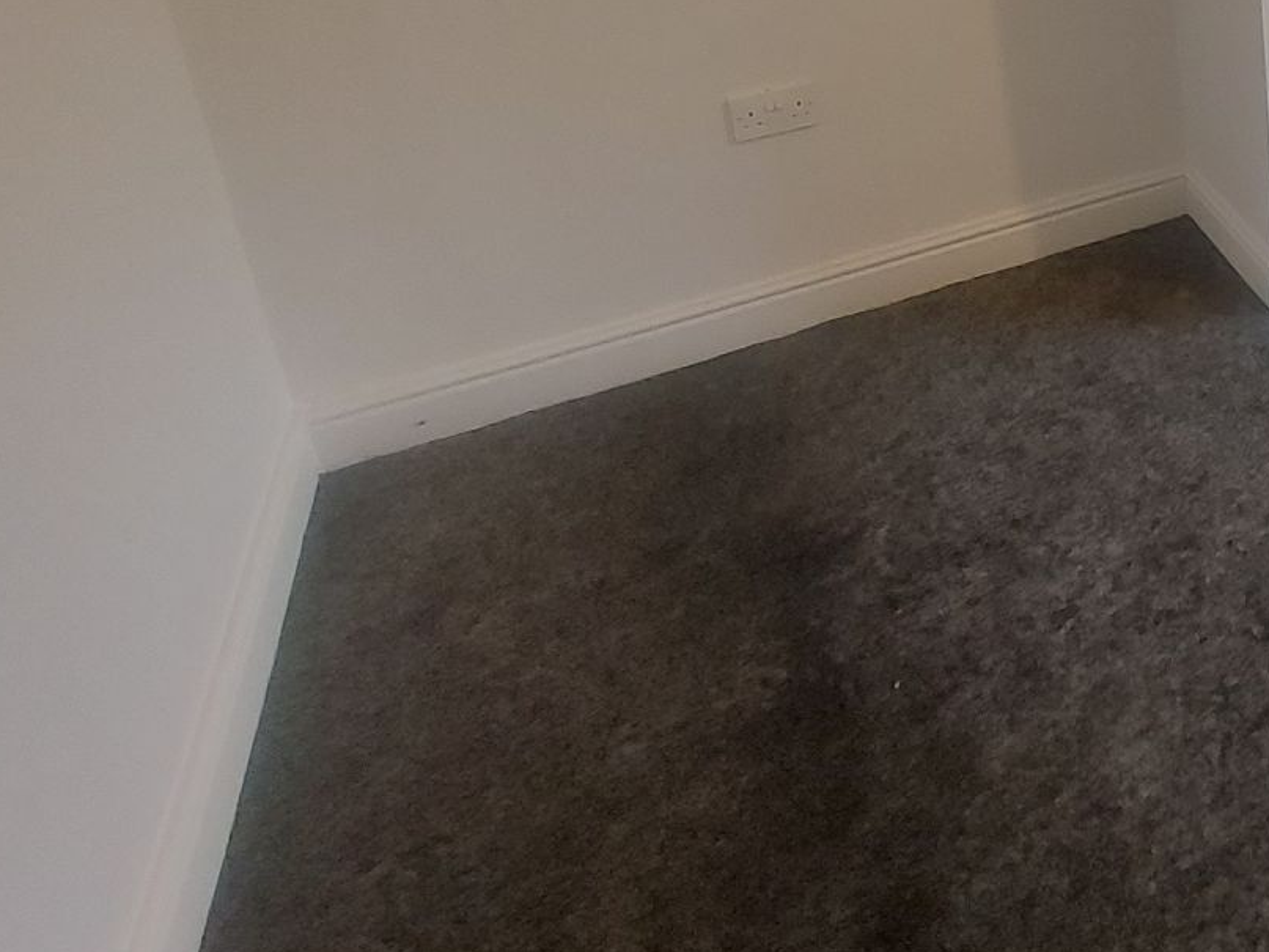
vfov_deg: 36.1
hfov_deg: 40.6
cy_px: -110
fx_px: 1210
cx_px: 1491
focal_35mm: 33
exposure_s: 1/33
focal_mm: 1.74
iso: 320
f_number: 2.2
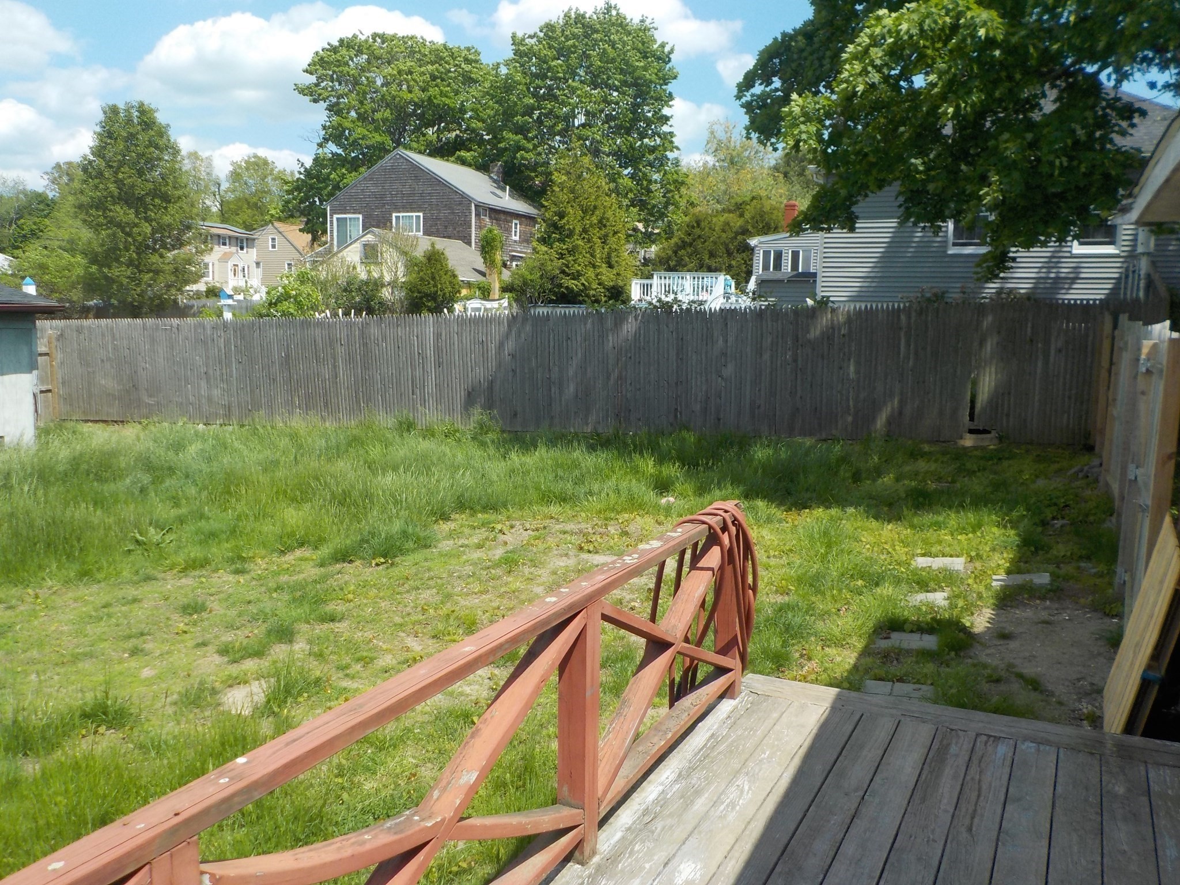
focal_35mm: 30
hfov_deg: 60.0
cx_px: 590
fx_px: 1023
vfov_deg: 46.8
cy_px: 442
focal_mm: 4.1
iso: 125
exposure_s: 1/1000
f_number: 3.3
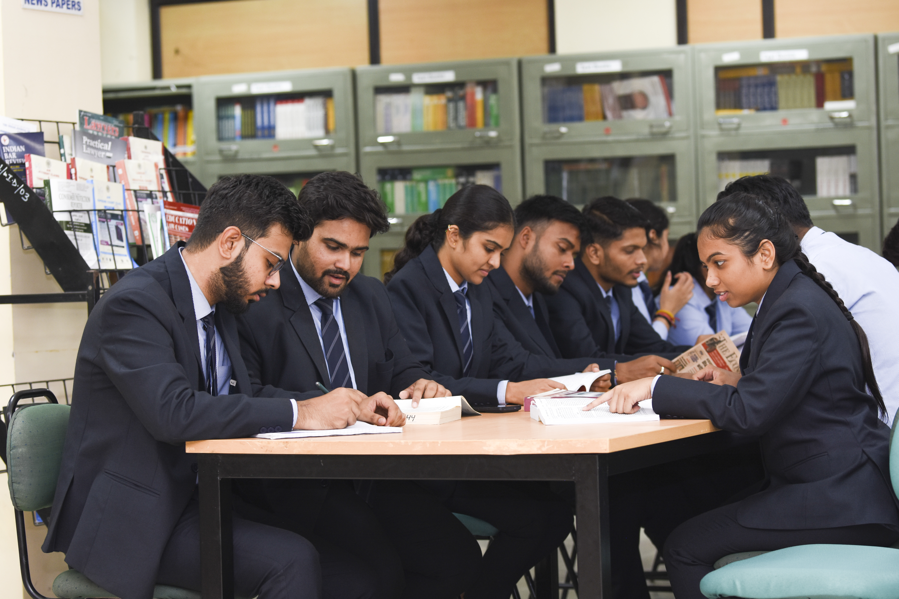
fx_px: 2622
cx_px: 450
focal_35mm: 105
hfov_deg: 19.5
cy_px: 300
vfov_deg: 13.0
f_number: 3.5
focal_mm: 70
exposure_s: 1/80
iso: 320
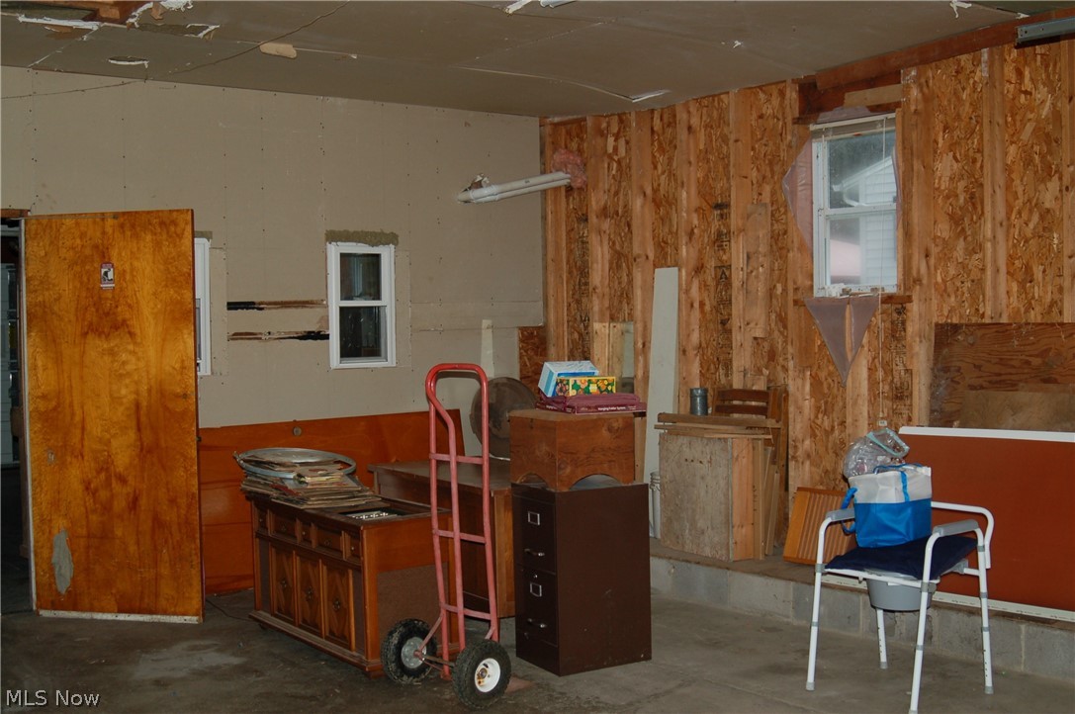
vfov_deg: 31.8
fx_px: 1253
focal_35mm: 42
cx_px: 538
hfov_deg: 46.4
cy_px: 357
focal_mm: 28
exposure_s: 1/60
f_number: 3.3
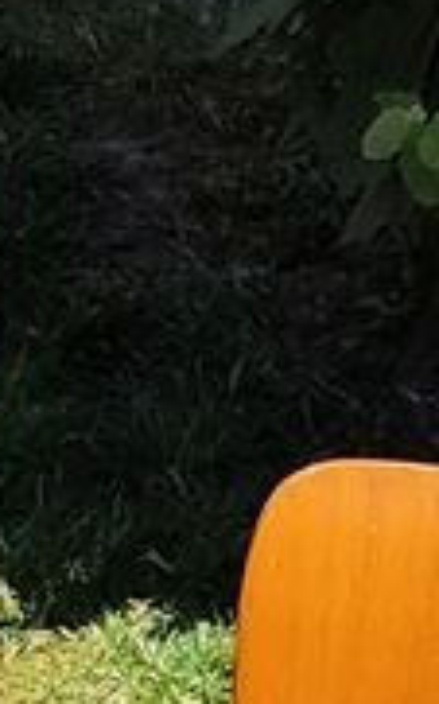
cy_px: 2124
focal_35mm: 279
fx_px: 5345
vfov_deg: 6.8
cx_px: -221
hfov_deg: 4.7
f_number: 1.8
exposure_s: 1/2475
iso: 50
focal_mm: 5.58
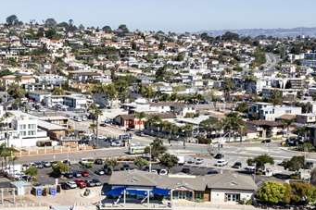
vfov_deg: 18.6
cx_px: 133
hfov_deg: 30.5
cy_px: 299
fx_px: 579
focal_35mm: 66
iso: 100
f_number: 2.8
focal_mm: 8.38
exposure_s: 1/640
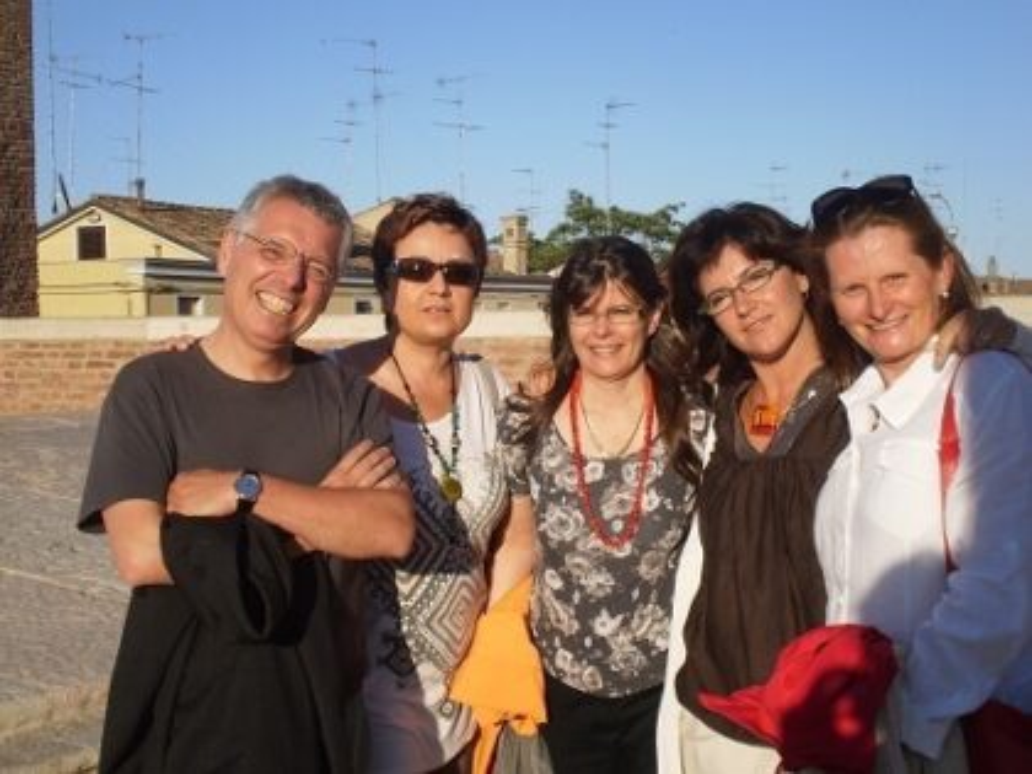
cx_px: 516
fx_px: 1580
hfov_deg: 36.2
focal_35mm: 53
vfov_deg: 27.5
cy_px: 387
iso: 64
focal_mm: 9.3
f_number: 5.6
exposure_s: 1/500
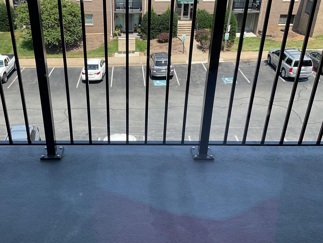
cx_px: 130
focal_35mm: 39
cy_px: 107
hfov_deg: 47.6
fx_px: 364
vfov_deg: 36.8
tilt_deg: -30.7
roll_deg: +0.4
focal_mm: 3
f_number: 1.8
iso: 16
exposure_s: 1/781
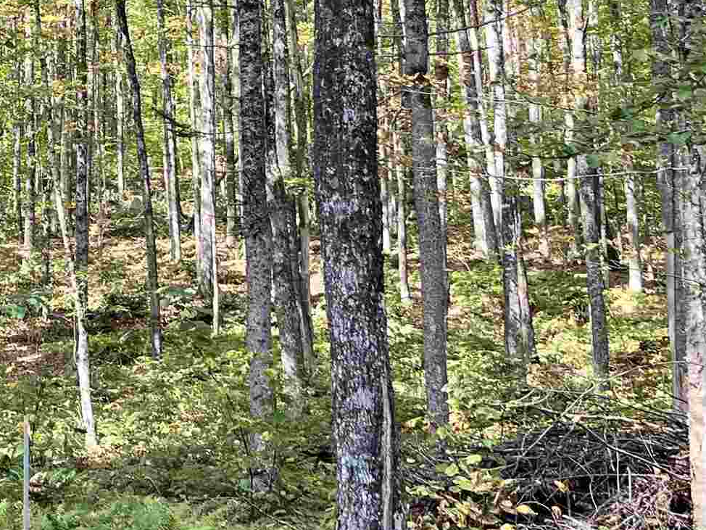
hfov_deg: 22.7
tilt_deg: +13.7
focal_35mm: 82
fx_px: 1673
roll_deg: -2.1
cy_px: 86
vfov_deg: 17.8
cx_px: -28
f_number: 1.6
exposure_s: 1/271
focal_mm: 5.1
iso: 40
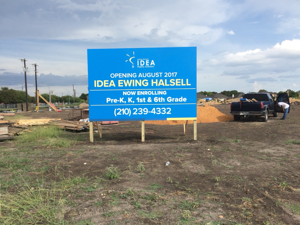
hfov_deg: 61.7
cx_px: 150
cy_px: 112
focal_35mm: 29
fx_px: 251
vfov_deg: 48.2
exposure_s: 1/2283
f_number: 2.2
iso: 32
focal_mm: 4.15
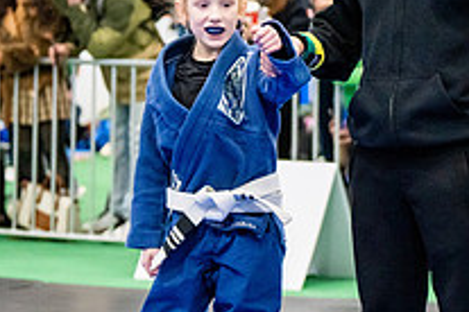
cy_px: 101
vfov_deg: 7.0
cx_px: 510
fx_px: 2553
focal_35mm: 196
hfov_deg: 10.4
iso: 4000
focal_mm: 70
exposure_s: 1/640
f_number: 2.8
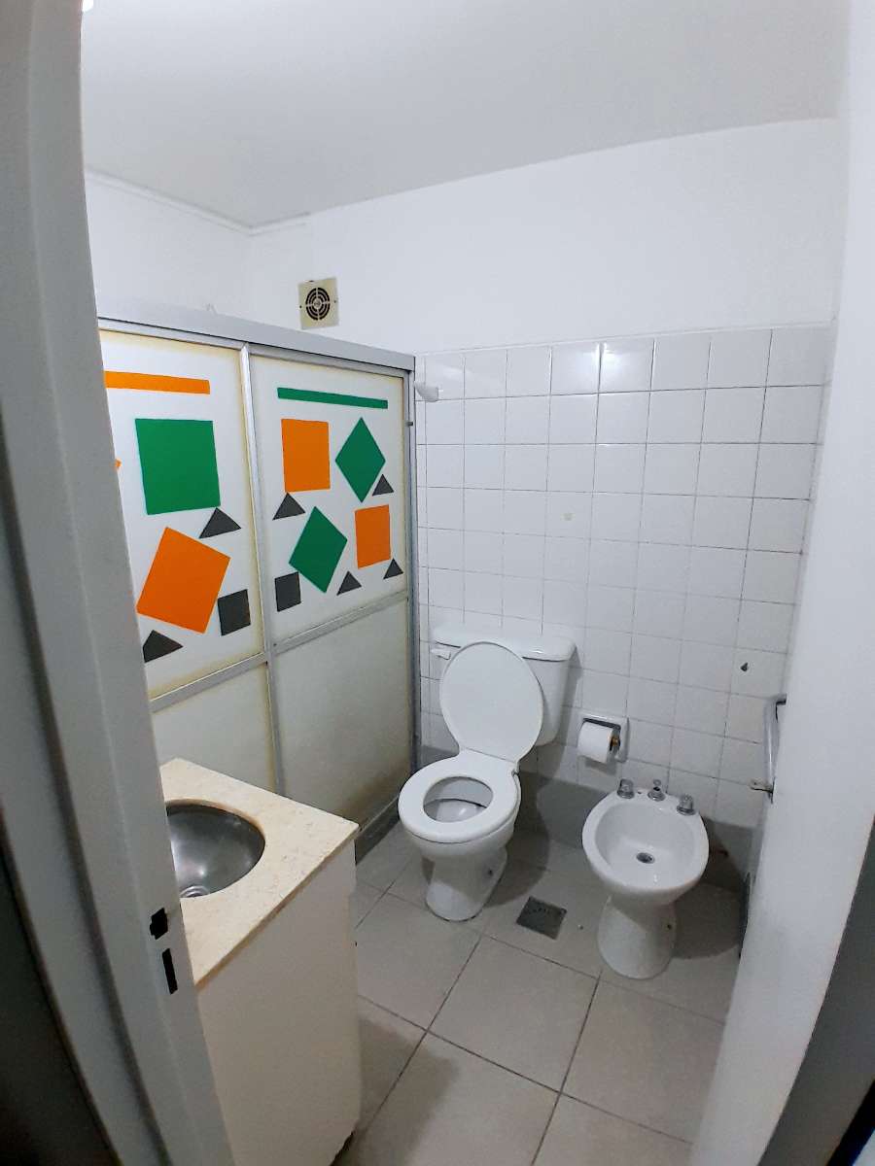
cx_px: 438
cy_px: 583
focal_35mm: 17
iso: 160
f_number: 2.2
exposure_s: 1/50
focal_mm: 1.46
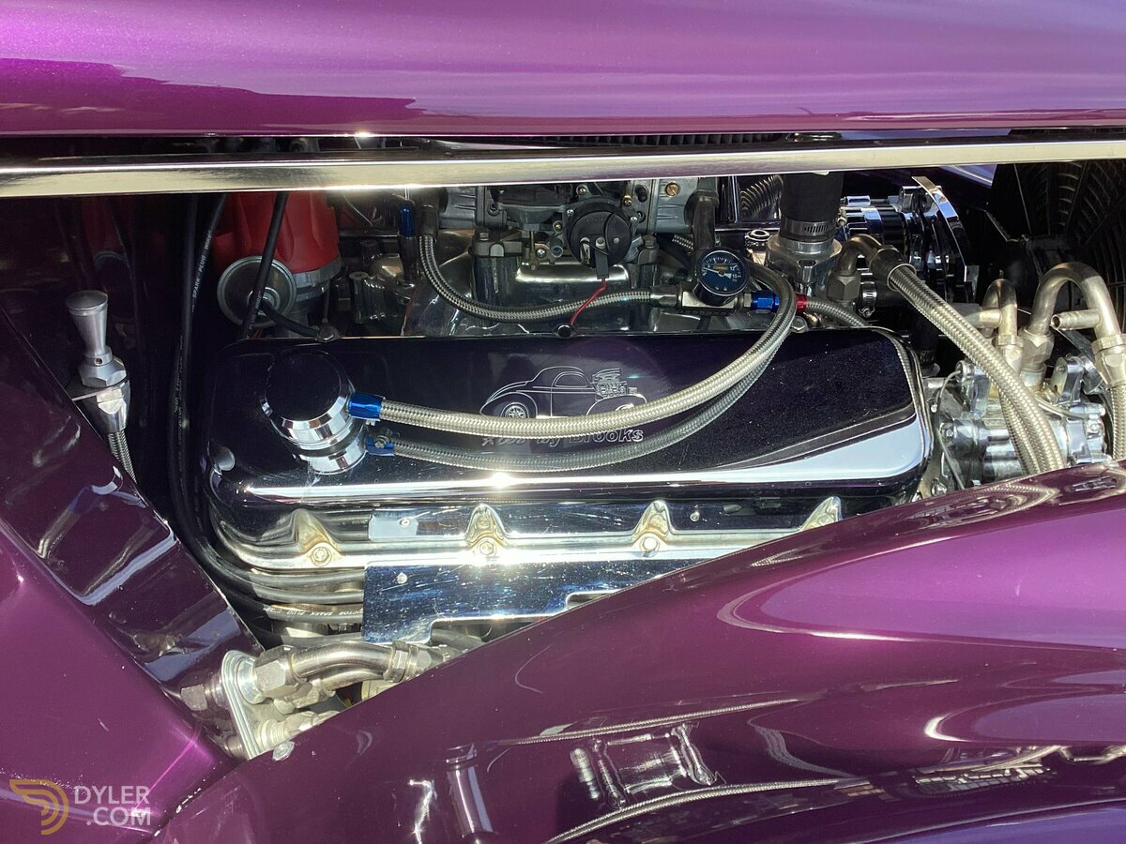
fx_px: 1008
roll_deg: -2.4
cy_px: 422
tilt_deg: -33.0
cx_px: 563
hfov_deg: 58.4
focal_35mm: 31
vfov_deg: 45.4
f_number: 2.4
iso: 25
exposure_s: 1/331
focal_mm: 3.3
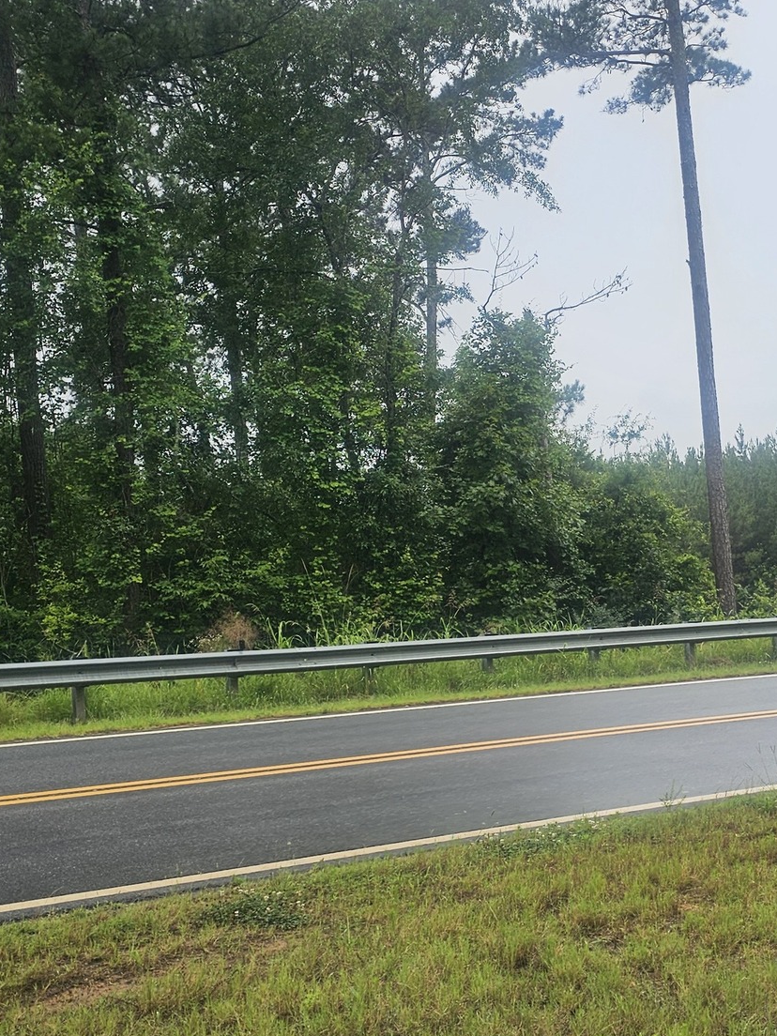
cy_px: 614
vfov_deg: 39.5
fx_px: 1437
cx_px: 579
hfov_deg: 29.8
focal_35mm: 48
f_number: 1.7
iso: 10
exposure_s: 1/407
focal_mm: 6.3
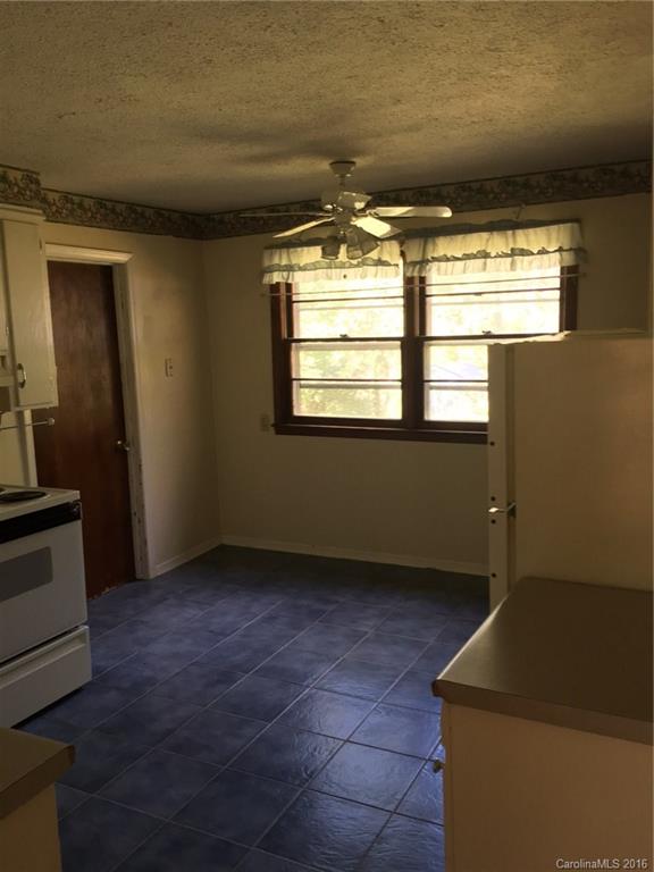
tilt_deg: -6.3
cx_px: 327
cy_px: 436
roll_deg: +1.7
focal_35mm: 29
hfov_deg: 48.2
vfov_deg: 61.7
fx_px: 731
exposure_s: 1/30
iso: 80
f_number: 2.2
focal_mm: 4.15
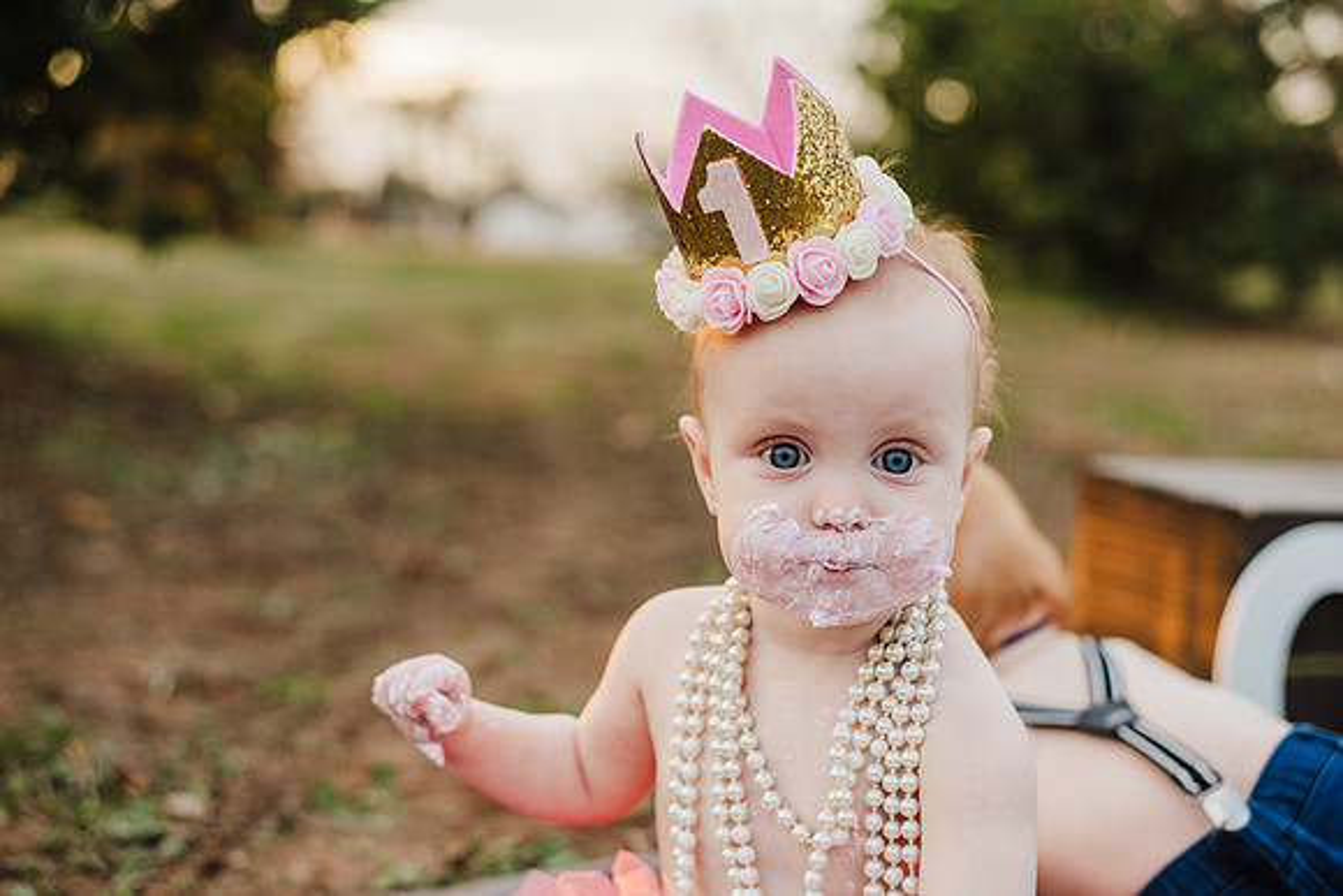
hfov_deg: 39.6
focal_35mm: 50
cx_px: 672
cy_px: 448
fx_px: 1866
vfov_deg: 27.0
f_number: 2.8
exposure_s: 1/500
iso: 400
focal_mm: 50
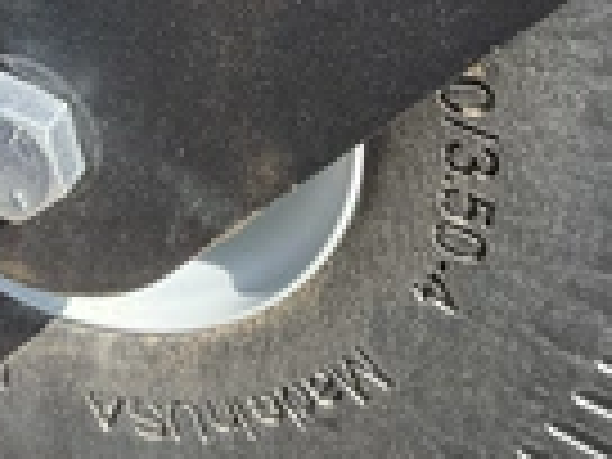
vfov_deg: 16.8
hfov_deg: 23.0
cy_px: -63
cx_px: 288
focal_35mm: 85
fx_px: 1503
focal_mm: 3
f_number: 1.8
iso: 25
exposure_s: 1/545
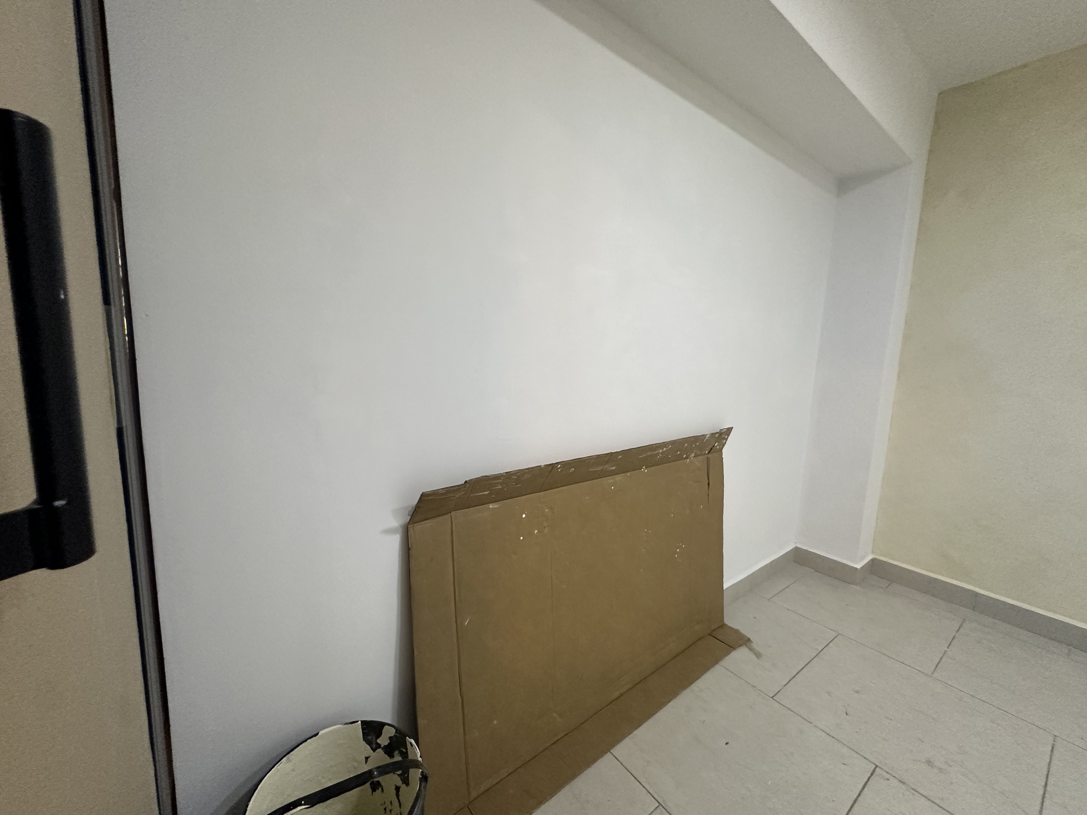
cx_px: 544
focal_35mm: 14
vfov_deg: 85.7
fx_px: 440
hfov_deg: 102.1
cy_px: 408
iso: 320
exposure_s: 1/120
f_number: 2.2
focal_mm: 2.22
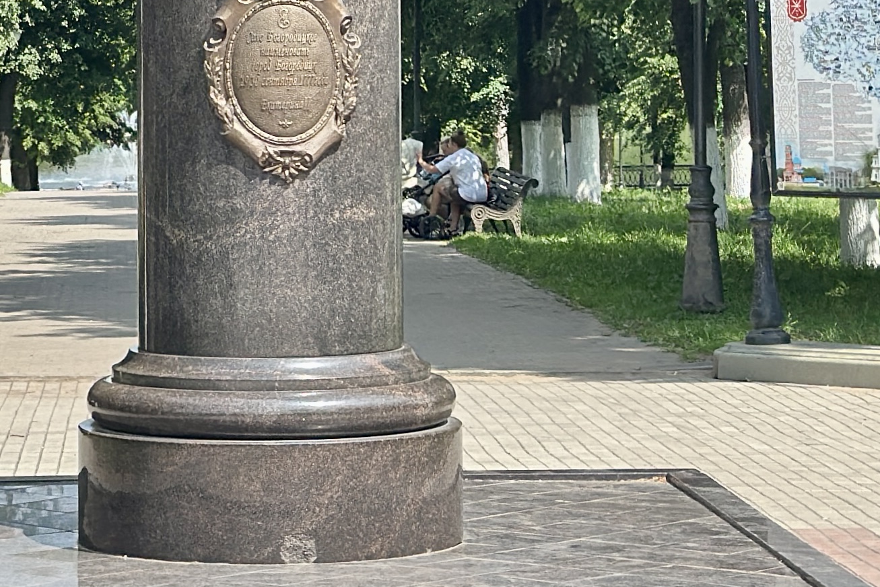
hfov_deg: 13.8
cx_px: 281
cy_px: -215
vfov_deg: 9.1
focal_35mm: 148
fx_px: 3618
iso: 100
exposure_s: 1/2667
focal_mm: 6.86
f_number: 1.78
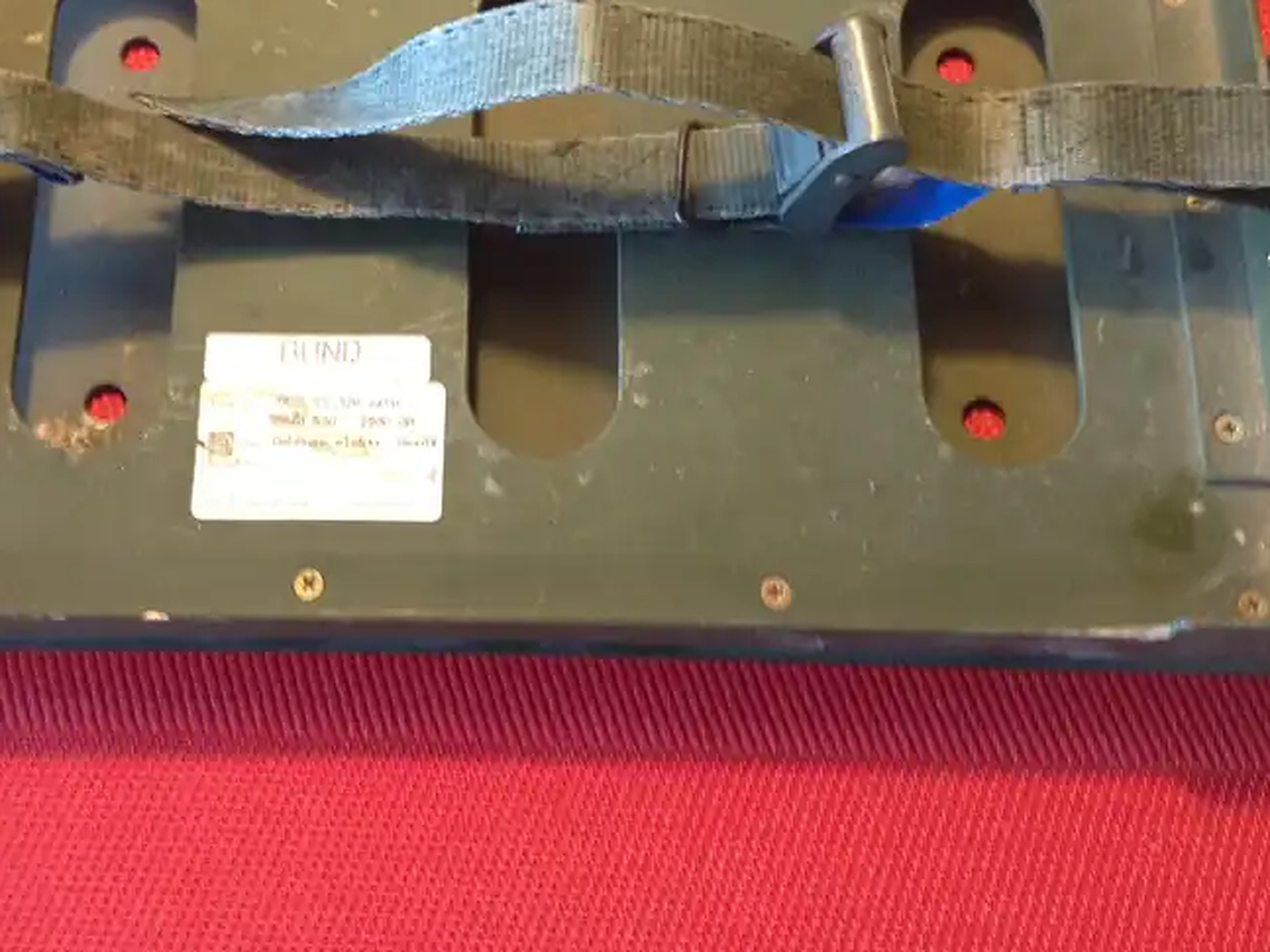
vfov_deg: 26.8
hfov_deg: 35.4
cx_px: 501
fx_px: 1981
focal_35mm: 54
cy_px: 308
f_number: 2.4
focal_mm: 4.28
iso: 160
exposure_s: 1/15
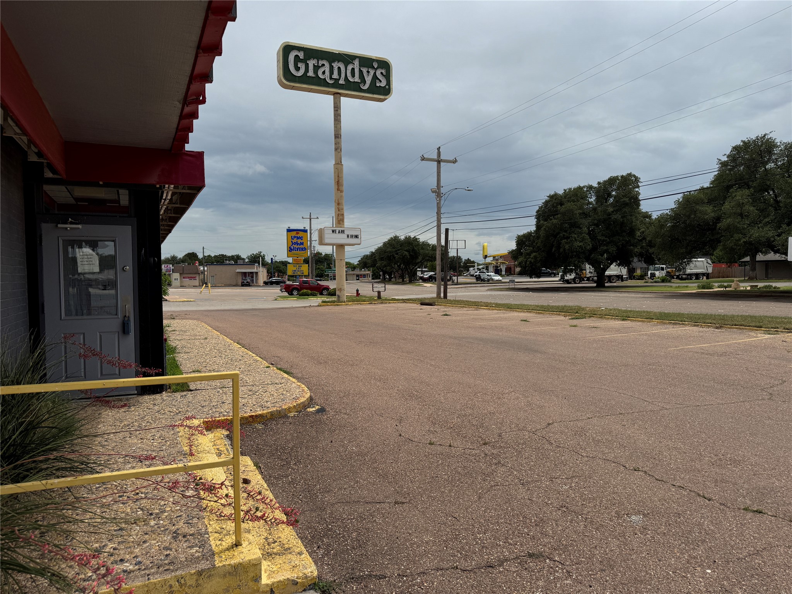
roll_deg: +0.3
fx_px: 549
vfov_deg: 56.8
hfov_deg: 71.6
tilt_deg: -1.7
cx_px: 396
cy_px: 297
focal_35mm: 24
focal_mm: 6.76
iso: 80
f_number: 1.78
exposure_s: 1/10417
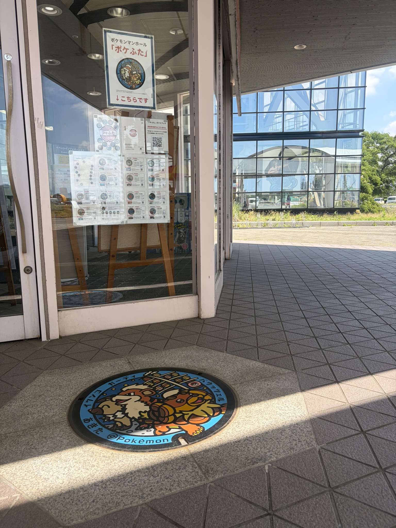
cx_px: 198
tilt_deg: -6.8
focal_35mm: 26
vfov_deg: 67.3
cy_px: 264
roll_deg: +0.3
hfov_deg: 53.1
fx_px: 397
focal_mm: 5.96
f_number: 1.6
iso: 50
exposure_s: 1/1001
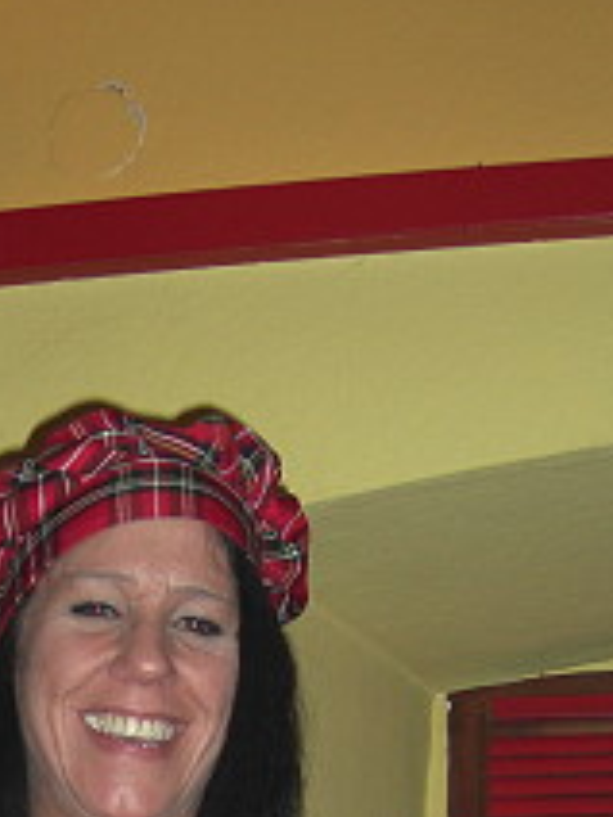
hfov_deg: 13.6
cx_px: 31
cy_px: 1106
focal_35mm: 108
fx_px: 2550
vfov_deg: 17.0
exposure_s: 1/60
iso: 200
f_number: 2.8
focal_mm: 7.9
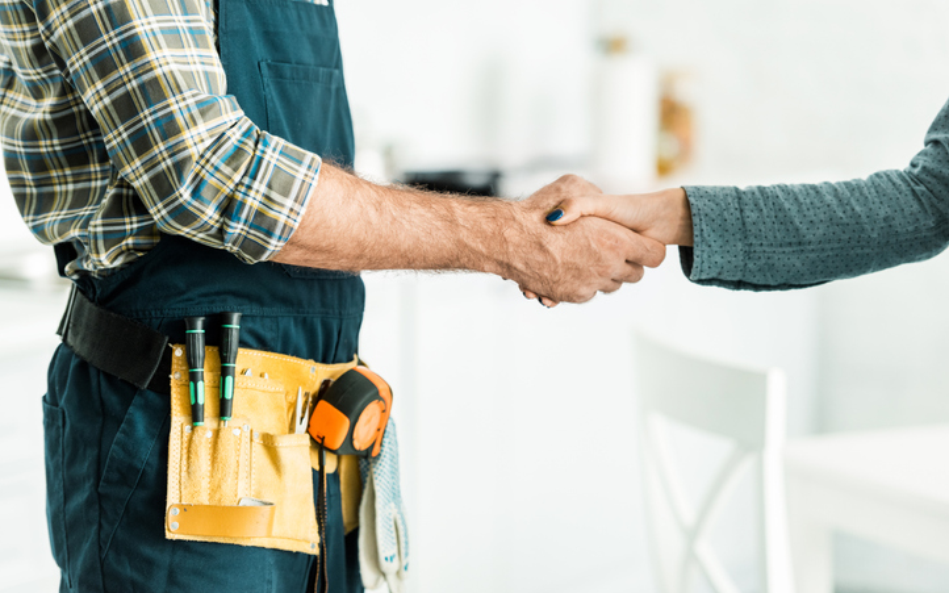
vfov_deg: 9.5
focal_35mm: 138
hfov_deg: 15.1
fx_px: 3569
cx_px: 474
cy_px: 295
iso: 640
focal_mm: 135
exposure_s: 1/200
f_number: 2.8
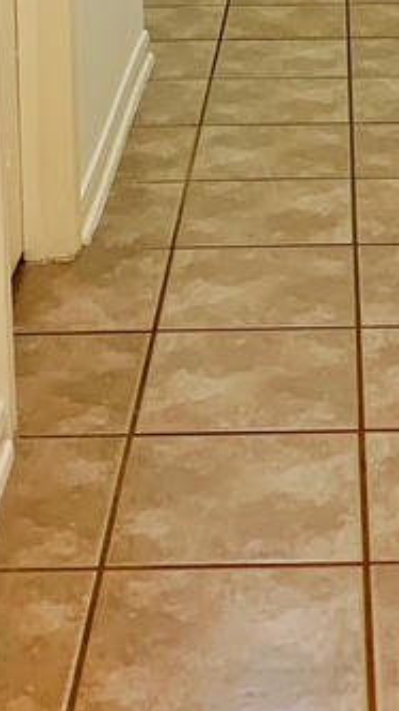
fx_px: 1733
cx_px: 376
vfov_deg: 21.4
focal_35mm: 92
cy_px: -167
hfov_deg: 13.0
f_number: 1.8
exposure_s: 1/60
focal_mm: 4.25
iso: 100
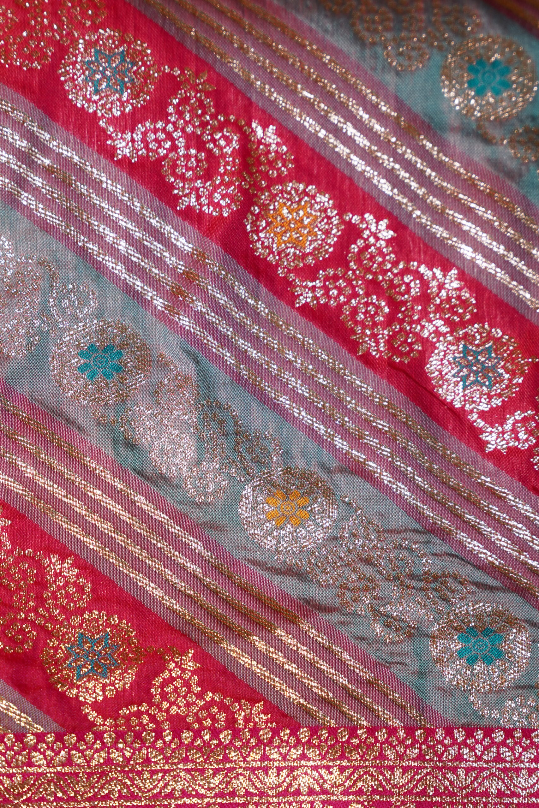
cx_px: 270
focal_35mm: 105
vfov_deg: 19.5
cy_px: 404
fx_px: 2358
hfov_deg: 13.0
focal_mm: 70
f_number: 2.8
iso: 250
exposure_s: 1/200
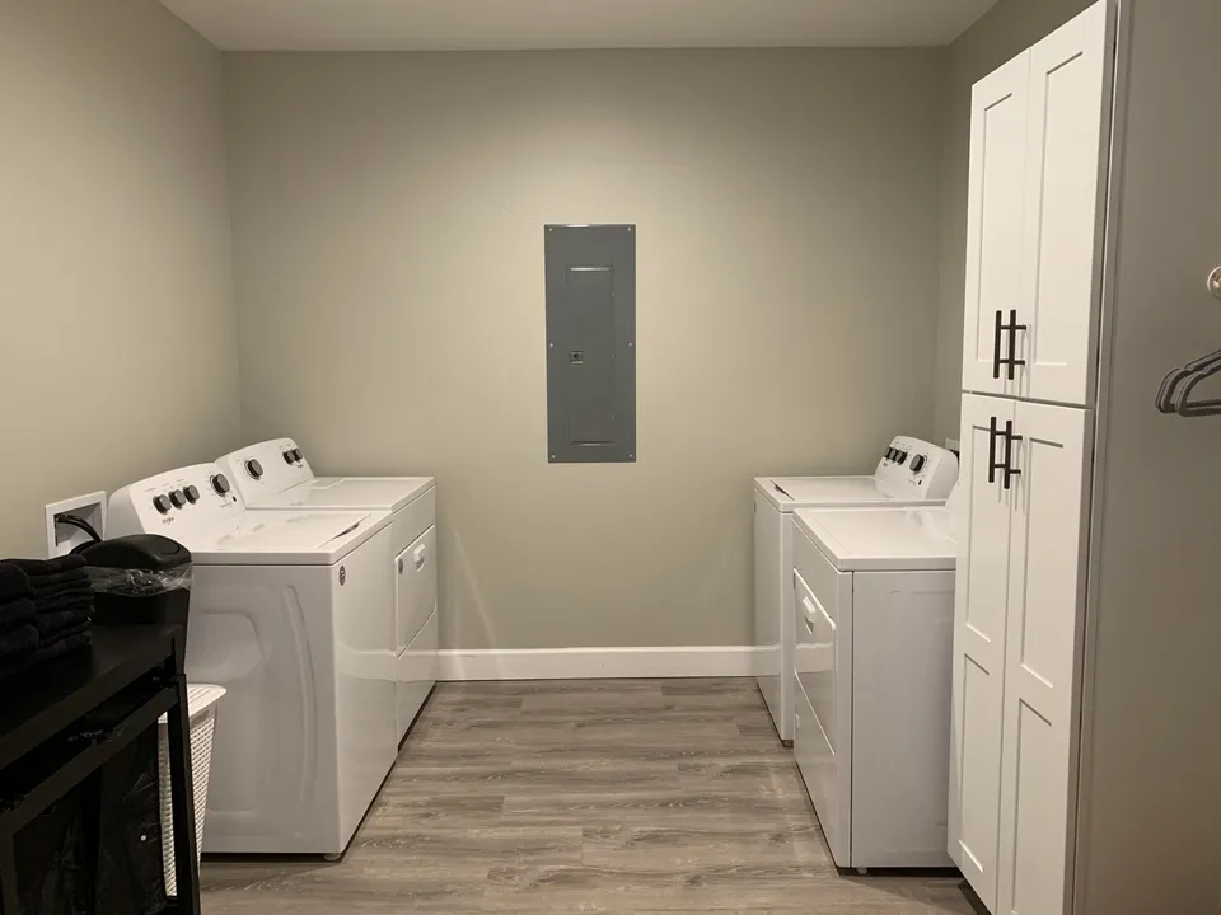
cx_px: 610
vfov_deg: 53.1
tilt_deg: -6.1
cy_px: 458
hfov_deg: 67.3
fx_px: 917
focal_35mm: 26
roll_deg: +1.5
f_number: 1.8
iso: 250
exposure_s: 1/60
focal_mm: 4.2
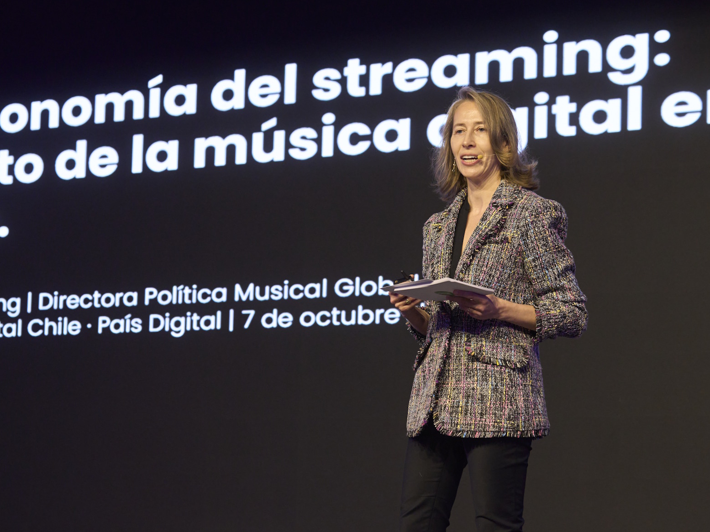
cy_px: 318
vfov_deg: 16.2
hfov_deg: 21.5
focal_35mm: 91
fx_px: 1866
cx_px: 333
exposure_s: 1/160
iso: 2000
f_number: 4.5
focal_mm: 70
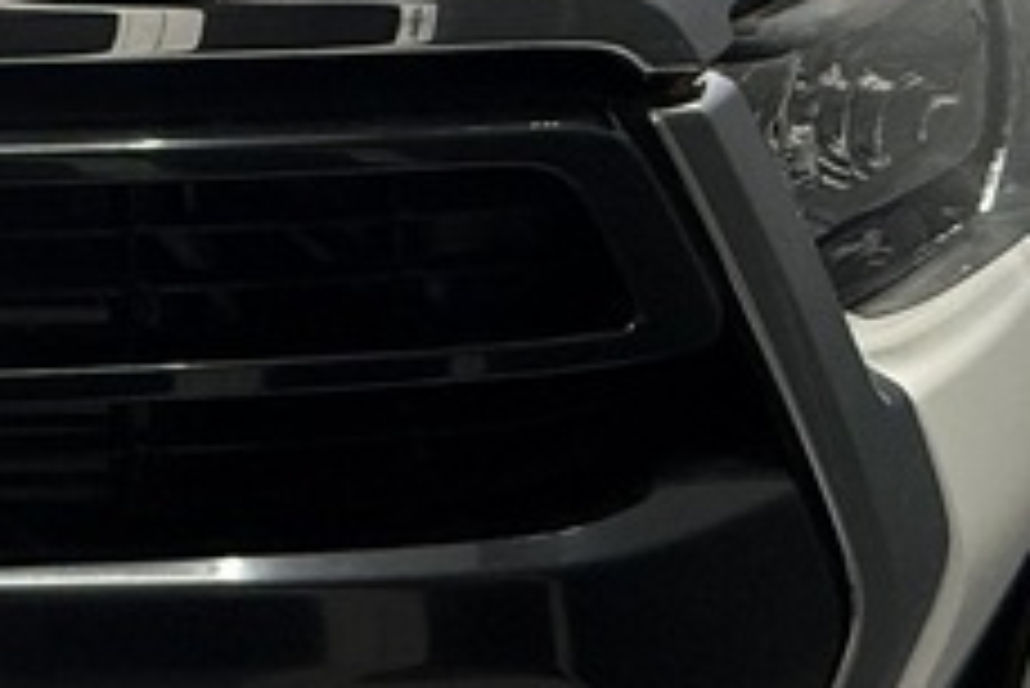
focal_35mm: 65
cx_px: -549
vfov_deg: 20.9
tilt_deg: -18.2
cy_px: 436
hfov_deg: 23.9
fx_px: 1861
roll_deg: +0.8
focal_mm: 2.22
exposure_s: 1/100
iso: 200
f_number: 2.2
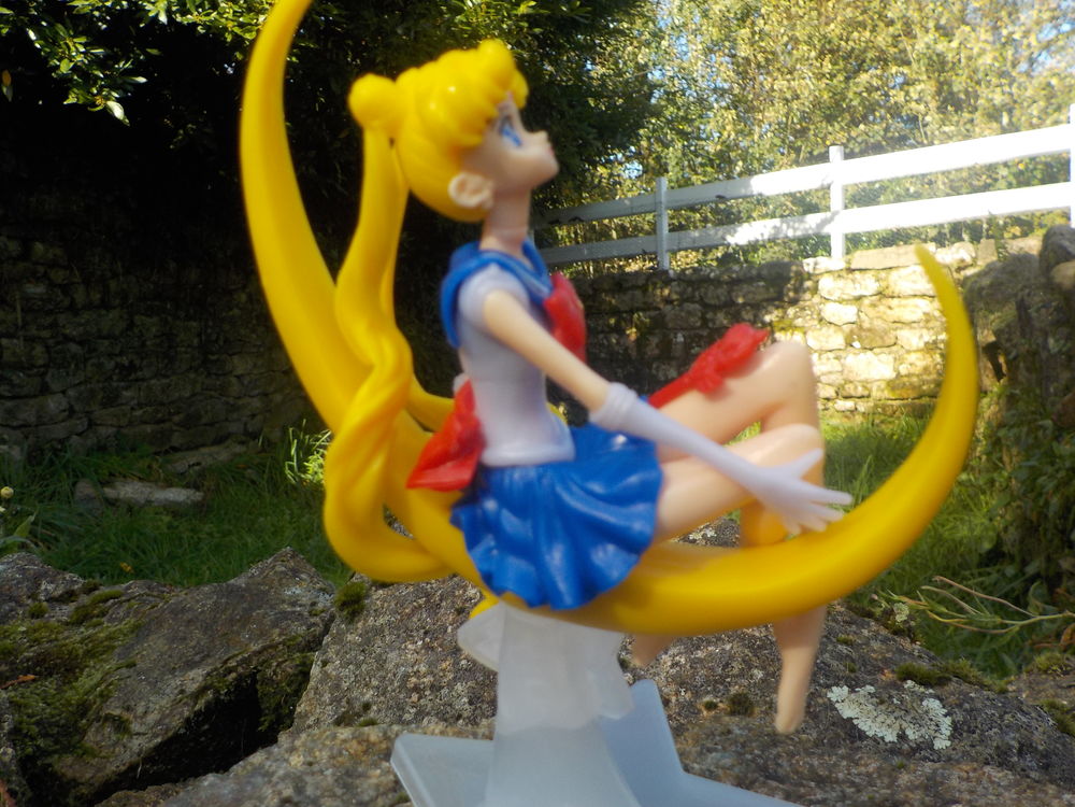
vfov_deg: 46.8
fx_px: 932
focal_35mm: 30
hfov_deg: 60.0
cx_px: 538
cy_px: 404
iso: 125
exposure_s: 1/400
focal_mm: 4.1
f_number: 3.3
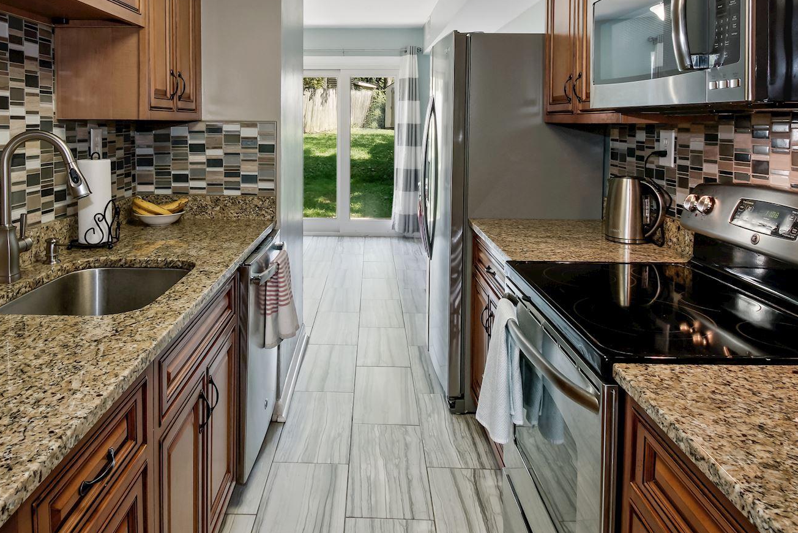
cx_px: 370
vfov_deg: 53.1
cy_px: 145
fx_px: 510
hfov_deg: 76.0
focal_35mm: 23
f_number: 8
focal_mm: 10
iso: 200
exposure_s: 1/3
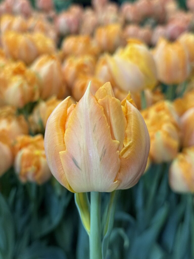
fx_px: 359
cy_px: 130
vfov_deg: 39.7
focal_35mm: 48
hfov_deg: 30.3
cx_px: 97
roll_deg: -1.4
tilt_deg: -29.9
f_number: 1.78
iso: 250
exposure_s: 1/50
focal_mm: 6.76
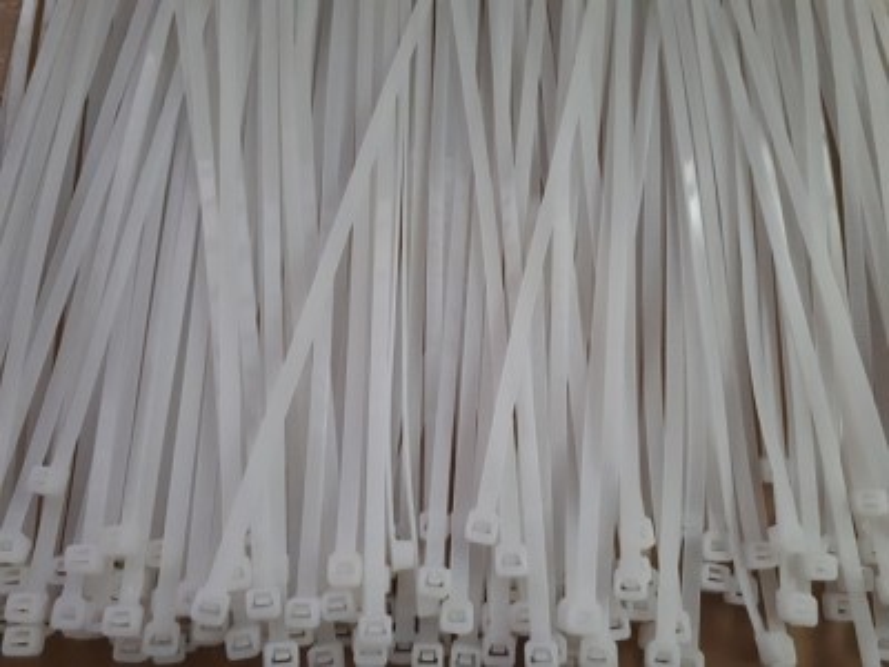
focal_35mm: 27
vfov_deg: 51.4
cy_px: 334
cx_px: 444
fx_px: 693
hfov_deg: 65.3
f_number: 1.9
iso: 320
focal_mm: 3.6
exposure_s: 1/17
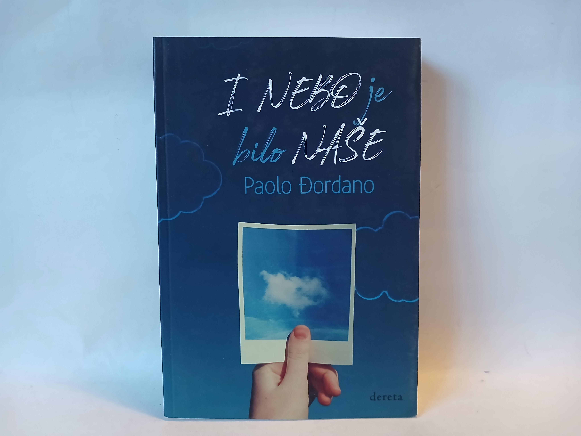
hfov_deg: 65.3
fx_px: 453
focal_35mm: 27
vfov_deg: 51.4
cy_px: 218
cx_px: 290
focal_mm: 3.98
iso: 500
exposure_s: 1/25
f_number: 1.8
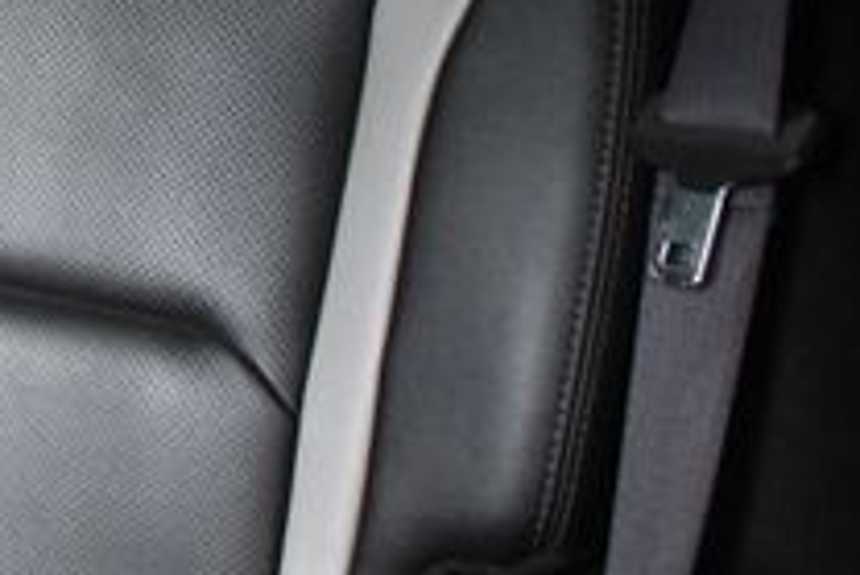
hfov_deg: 21.4
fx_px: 1984
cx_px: -339
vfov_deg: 16.3
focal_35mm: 83
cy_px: 70
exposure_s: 1/125
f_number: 3.5
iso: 2500
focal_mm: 18
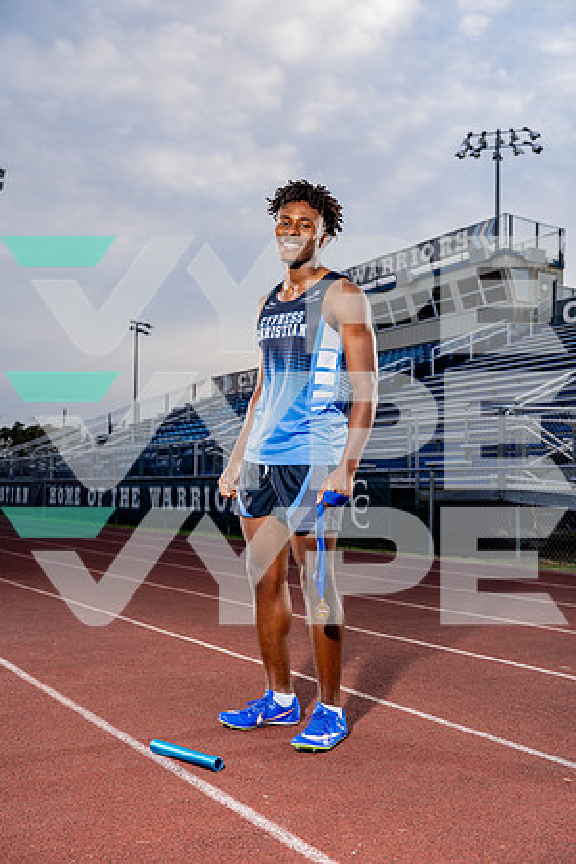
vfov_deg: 50.7
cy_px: 432
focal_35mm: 38
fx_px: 912
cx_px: 288
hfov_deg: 35.1
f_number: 4
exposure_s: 1/250
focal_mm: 38
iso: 100
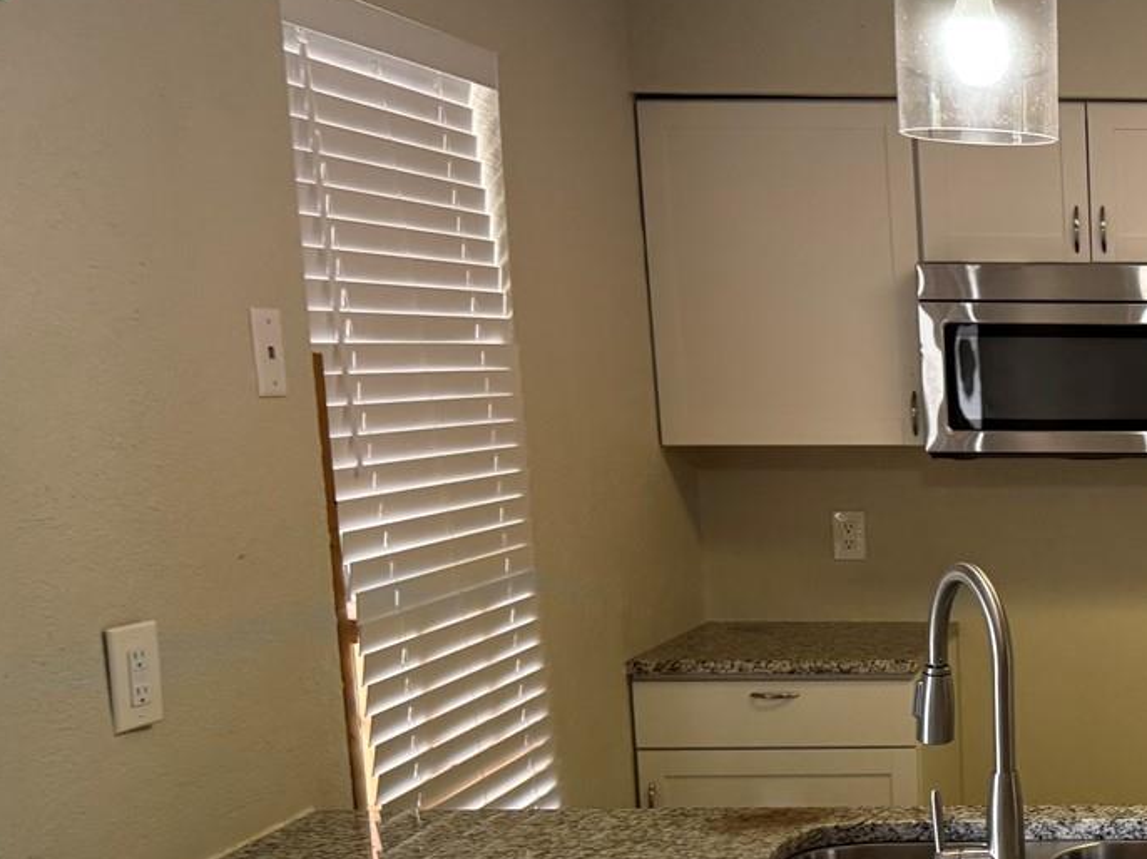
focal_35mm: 56
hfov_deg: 30.3
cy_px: 685
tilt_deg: -8.6
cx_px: 1302
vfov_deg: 25.6
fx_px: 1855
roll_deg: +0.6
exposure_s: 1/120
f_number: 1.78
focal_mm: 6.76
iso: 125
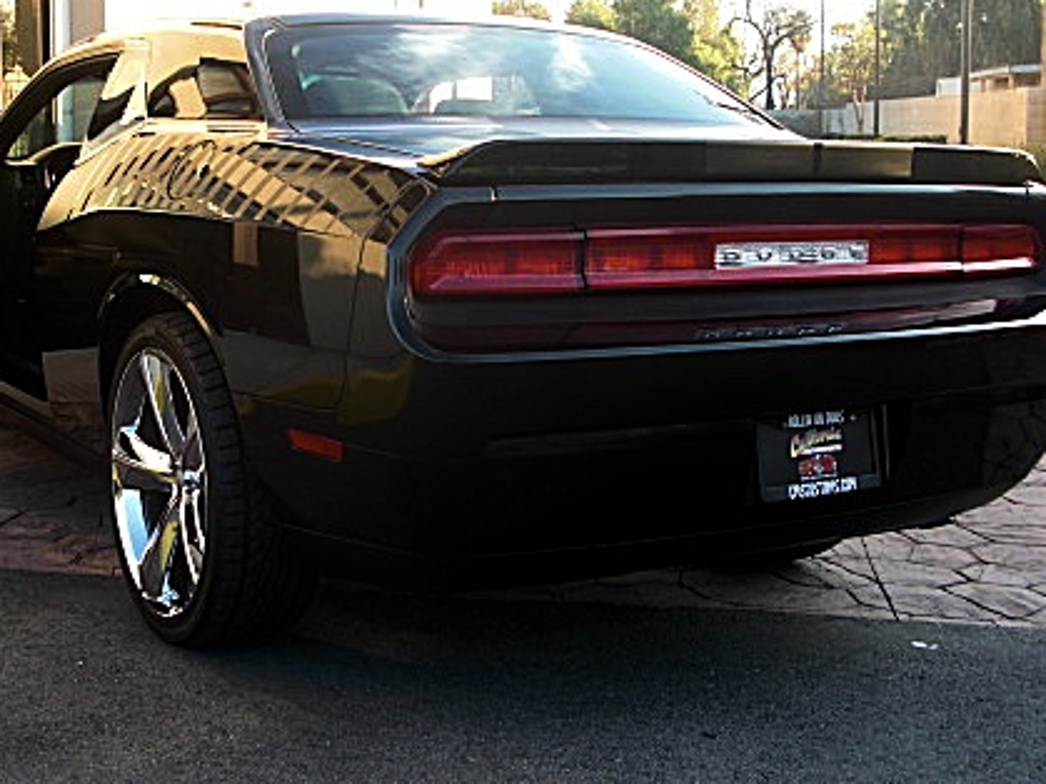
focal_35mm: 55
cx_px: 347
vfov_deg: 26.5
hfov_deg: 34.6
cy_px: 342
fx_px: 1661
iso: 50
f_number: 2.8
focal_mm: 6.3
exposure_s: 1/80
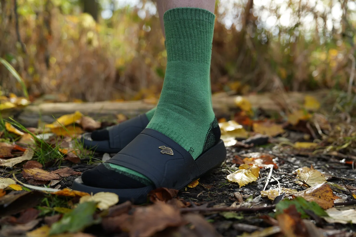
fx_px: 386
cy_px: 118
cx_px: 178
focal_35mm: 39
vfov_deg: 34.2
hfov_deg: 49.6
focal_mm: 39
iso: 250
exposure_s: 1/250
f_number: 2.8
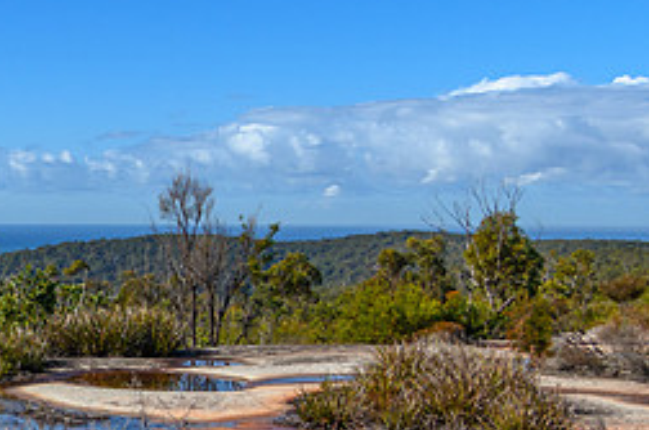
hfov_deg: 22.9
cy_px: 252
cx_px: -93
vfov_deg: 16.4
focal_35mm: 83
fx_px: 1493
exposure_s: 1/1250
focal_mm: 24
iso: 250
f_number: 7.1
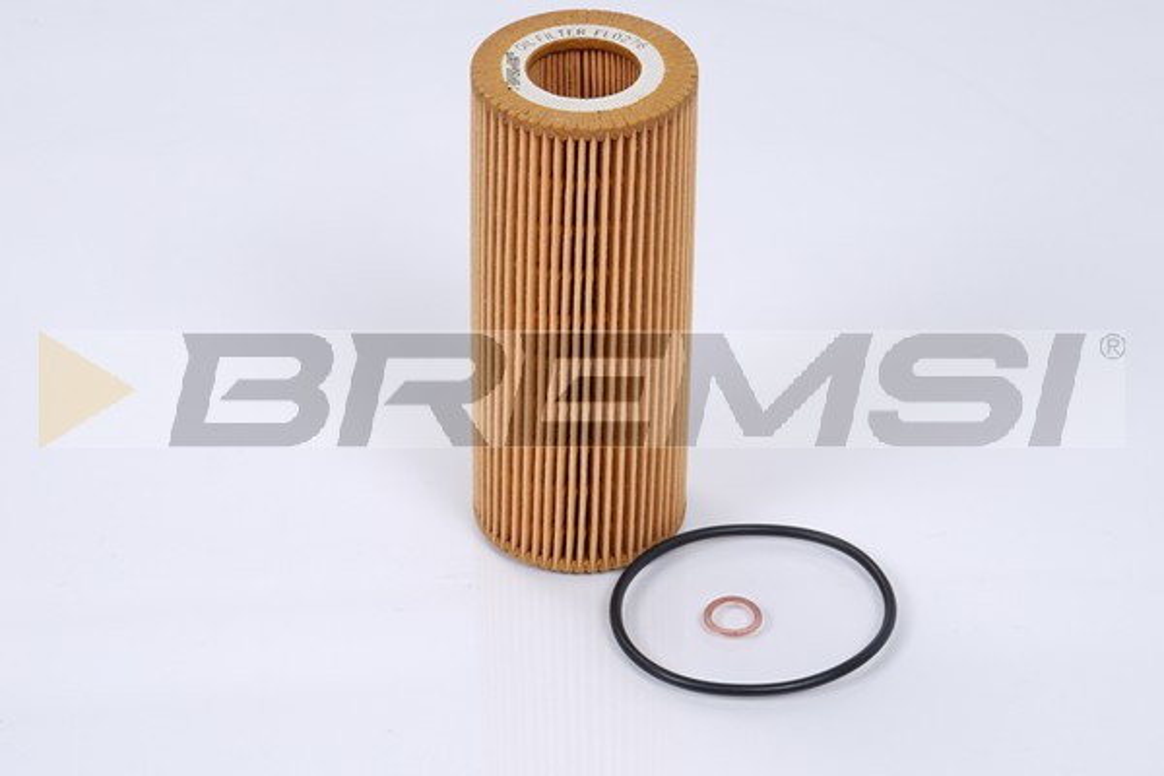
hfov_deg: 32.9
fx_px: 1972
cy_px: 388
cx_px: 582
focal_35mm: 61
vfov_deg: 22.3
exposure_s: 1/200
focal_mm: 61
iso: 50
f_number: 14
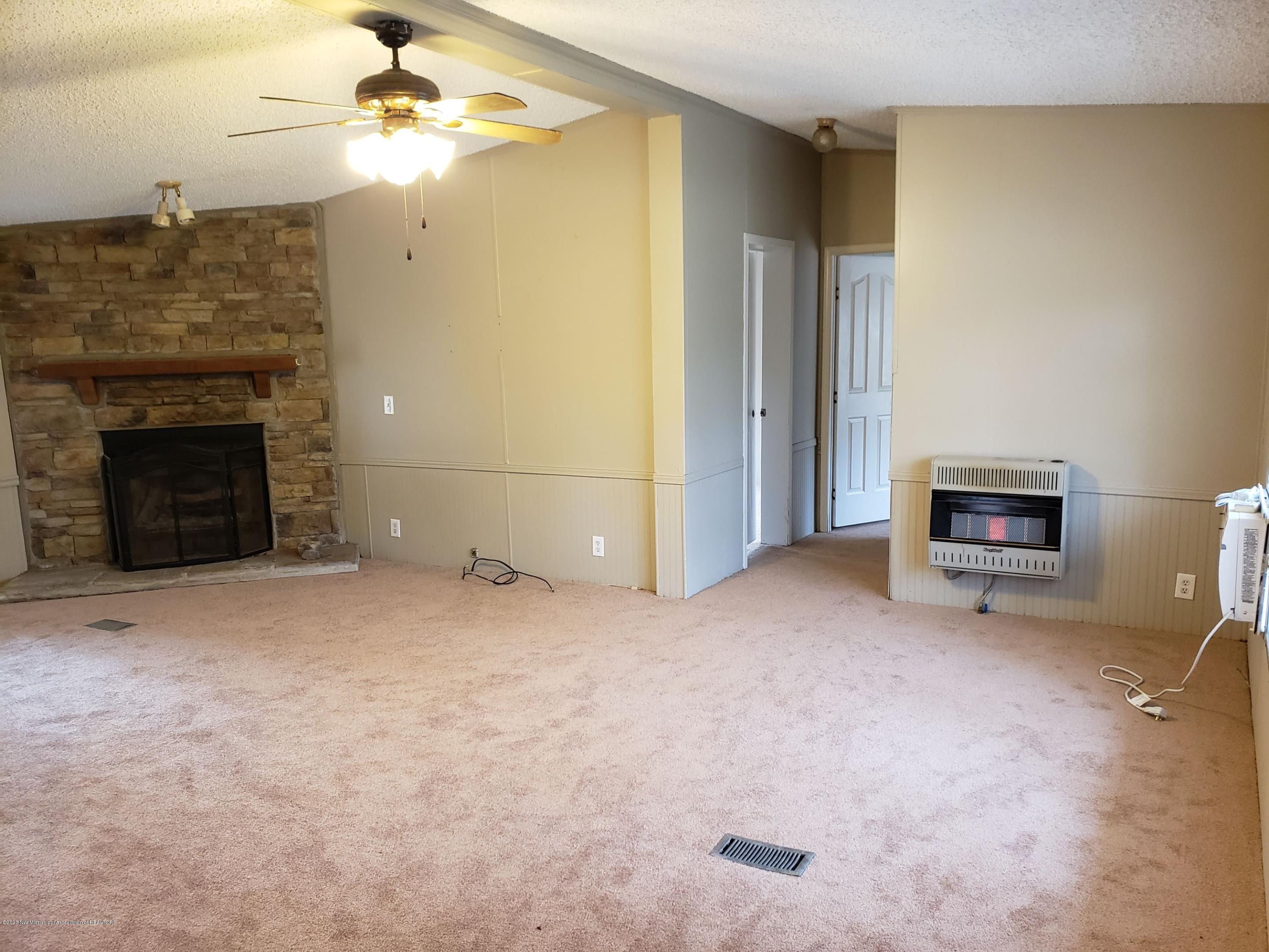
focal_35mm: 26
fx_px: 953
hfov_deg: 67.3
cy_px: 476
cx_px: 634
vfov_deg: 53.1
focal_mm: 4.3
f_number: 2.4
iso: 250
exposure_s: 1/30
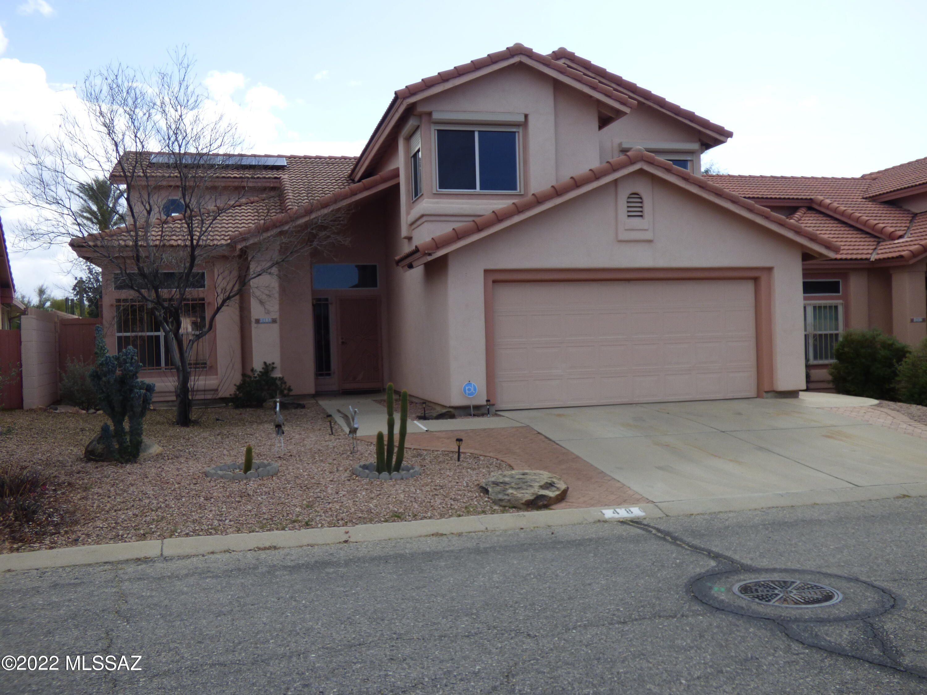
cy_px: 348
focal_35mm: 32
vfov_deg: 44.2
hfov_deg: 56.8
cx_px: 464
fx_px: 857
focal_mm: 5.53
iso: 100
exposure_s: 1/800
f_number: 3.3
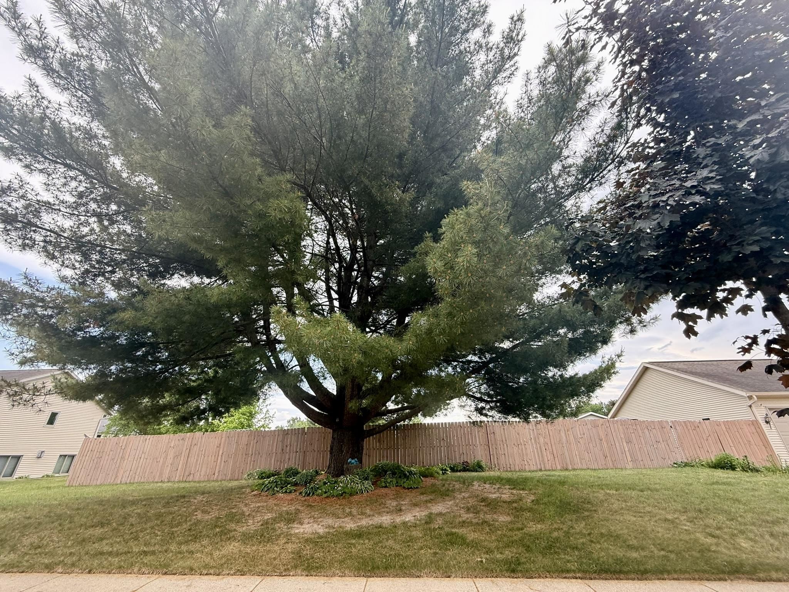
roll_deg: +0.1
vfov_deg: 85.7
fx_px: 319
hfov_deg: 102.1
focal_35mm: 14
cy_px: 296
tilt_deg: +25.8
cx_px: 394
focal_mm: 2.22
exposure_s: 1/159
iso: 64
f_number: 2.2
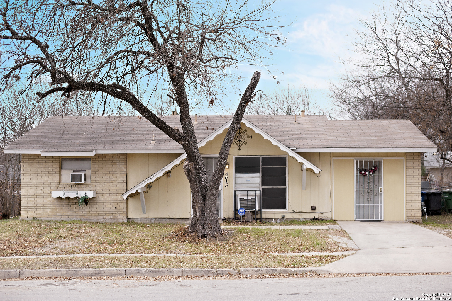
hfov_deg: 39.6
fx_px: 627
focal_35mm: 50
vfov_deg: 27.0
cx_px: 226
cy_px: 150
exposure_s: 1/4000
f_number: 3.3
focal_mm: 50
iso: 560
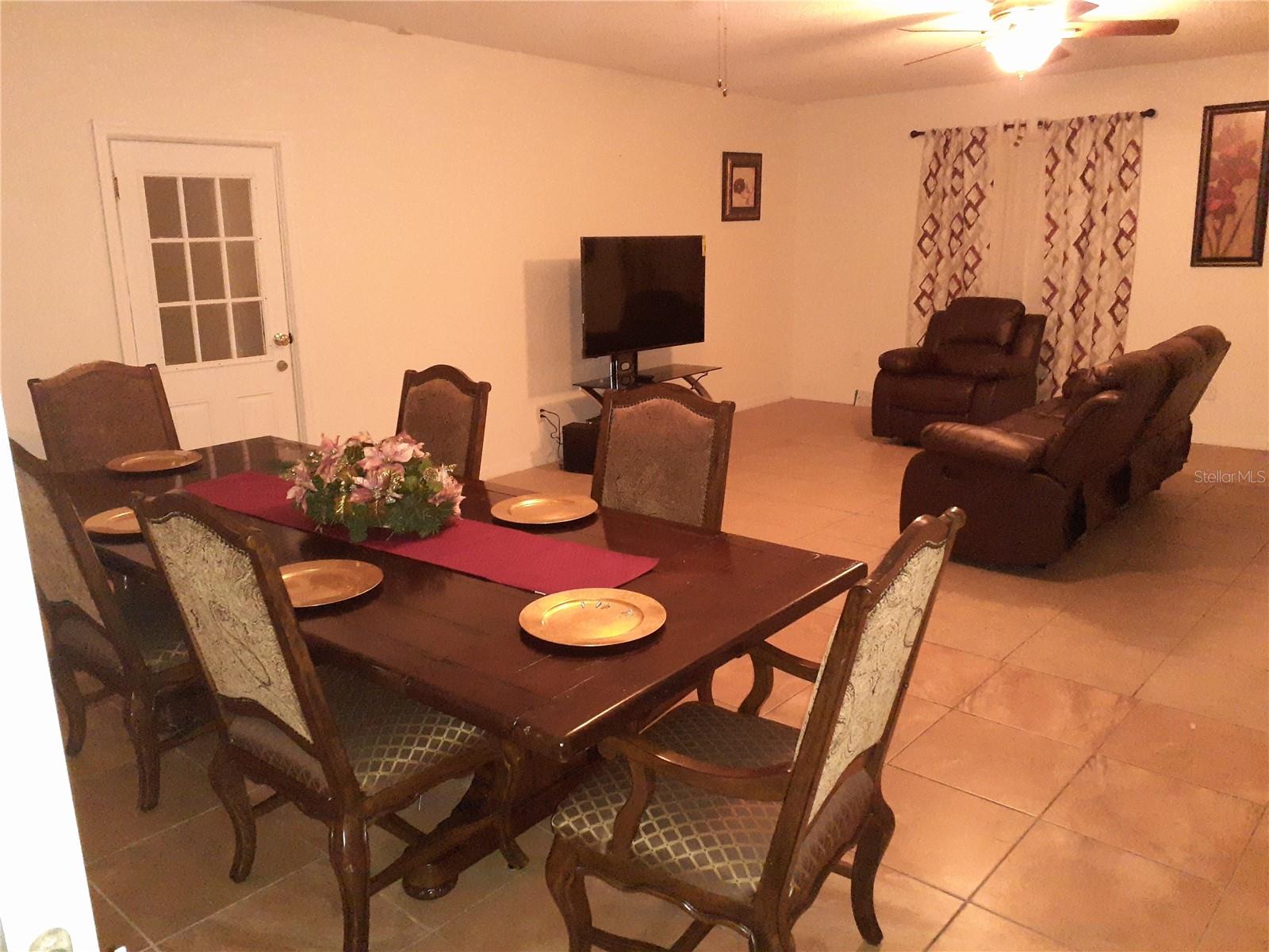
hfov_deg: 65.3
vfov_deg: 51.4
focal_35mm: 27
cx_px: 634
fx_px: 990
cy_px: 476
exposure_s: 1/20
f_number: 1.9
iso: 1000
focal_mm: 3.6
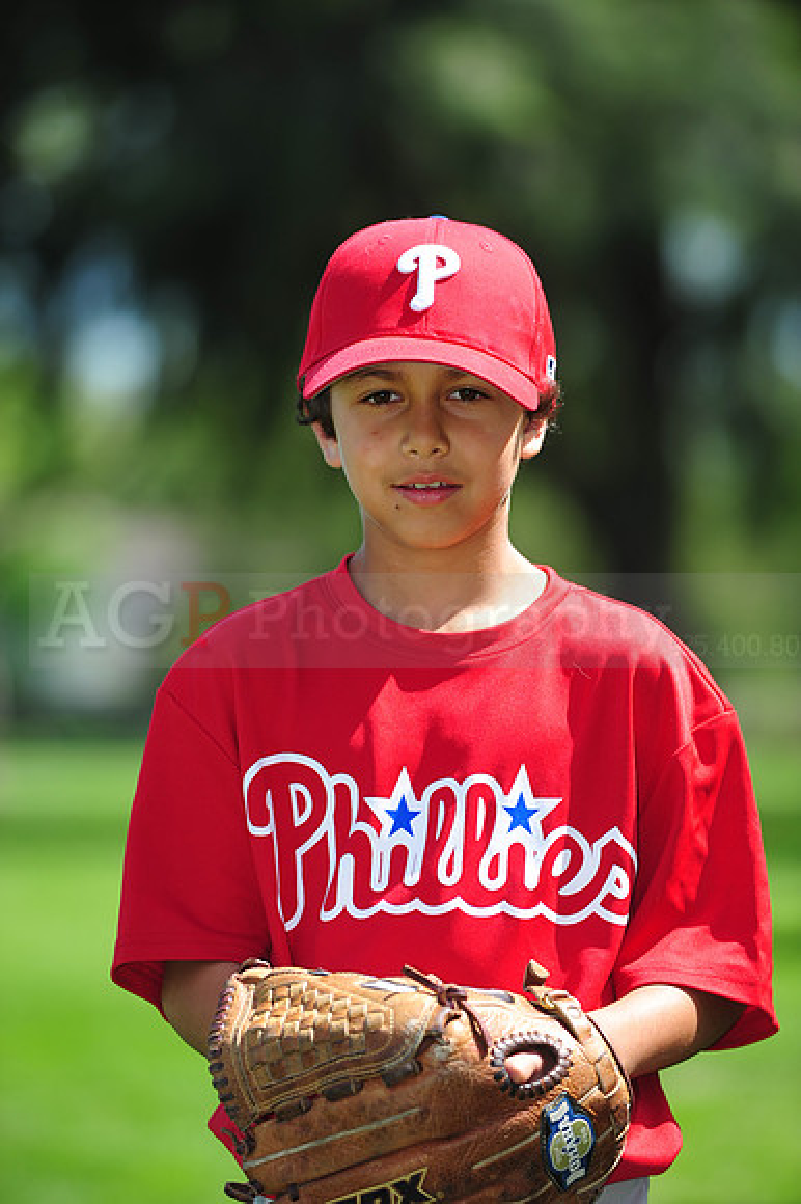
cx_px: 400
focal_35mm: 200
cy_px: 602
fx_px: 6682
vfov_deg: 10.3
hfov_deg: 6.9
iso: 200
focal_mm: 200
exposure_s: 1/640
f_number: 4.5
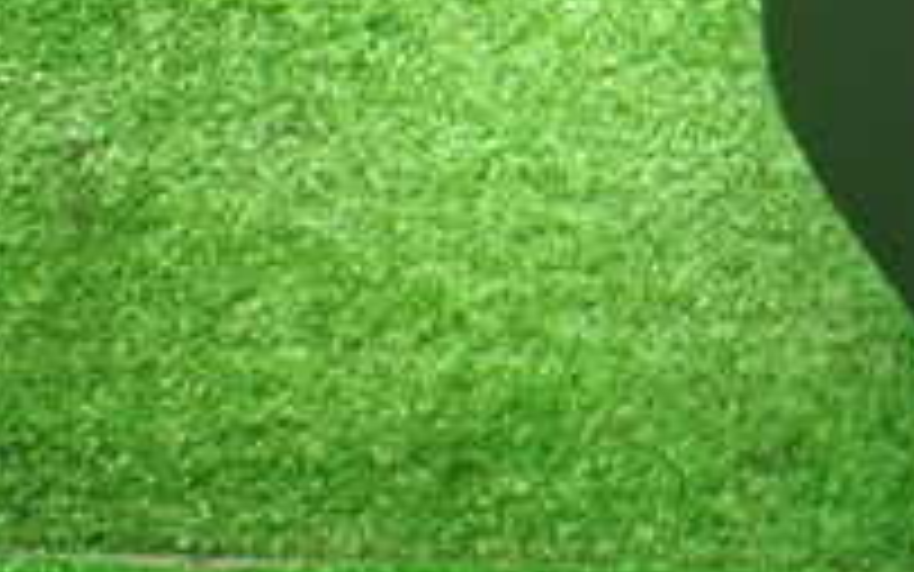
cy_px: 162
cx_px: 1247
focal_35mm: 94
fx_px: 2342
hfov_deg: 19.9
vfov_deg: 13.9
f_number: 2.3
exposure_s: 1/60
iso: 800
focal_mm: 5.4
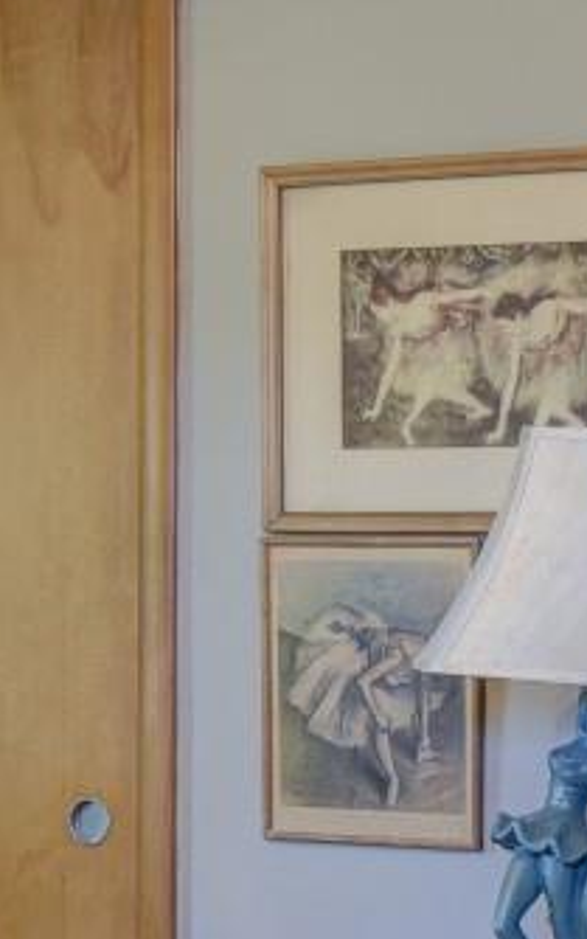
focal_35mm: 80
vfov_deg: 25.6
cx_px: 758
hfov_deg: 15.5
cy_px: 571
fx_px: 2057
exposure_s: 1/3.33
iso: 400
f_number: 8
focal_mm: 11
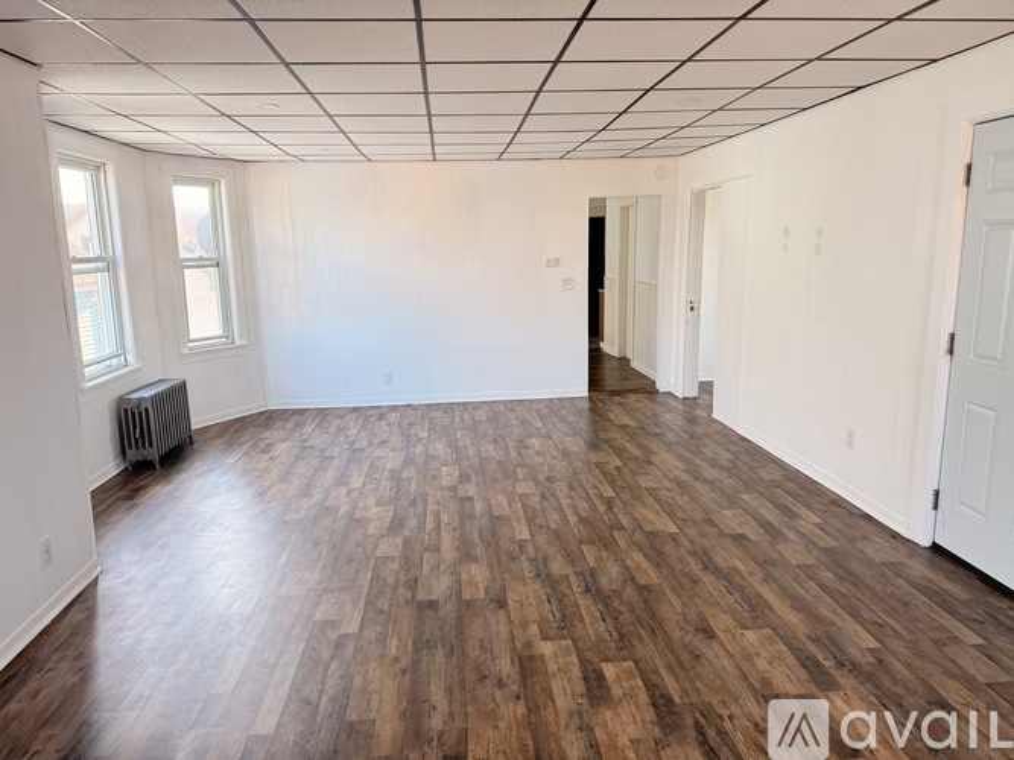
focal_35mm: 24
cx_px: 507
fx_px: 703
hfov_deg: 71.6
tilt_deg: -9.6
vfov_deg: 56.8
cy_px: 380
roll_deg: +0.9
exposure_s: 1/121
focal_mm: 6.76
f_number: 1.78
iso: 200
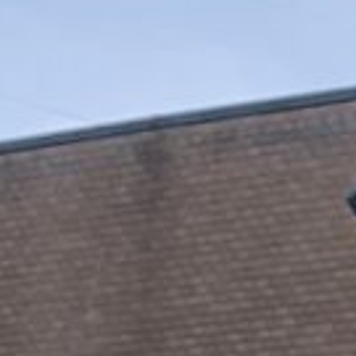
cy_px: 556
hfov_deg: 6.8
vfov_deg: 7.9
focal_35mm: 218
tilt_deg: +10.0
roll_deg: -3.5
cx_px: 1261
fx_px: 2536
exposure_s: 1/1634
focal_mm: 4.25
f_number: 1.8
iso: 25
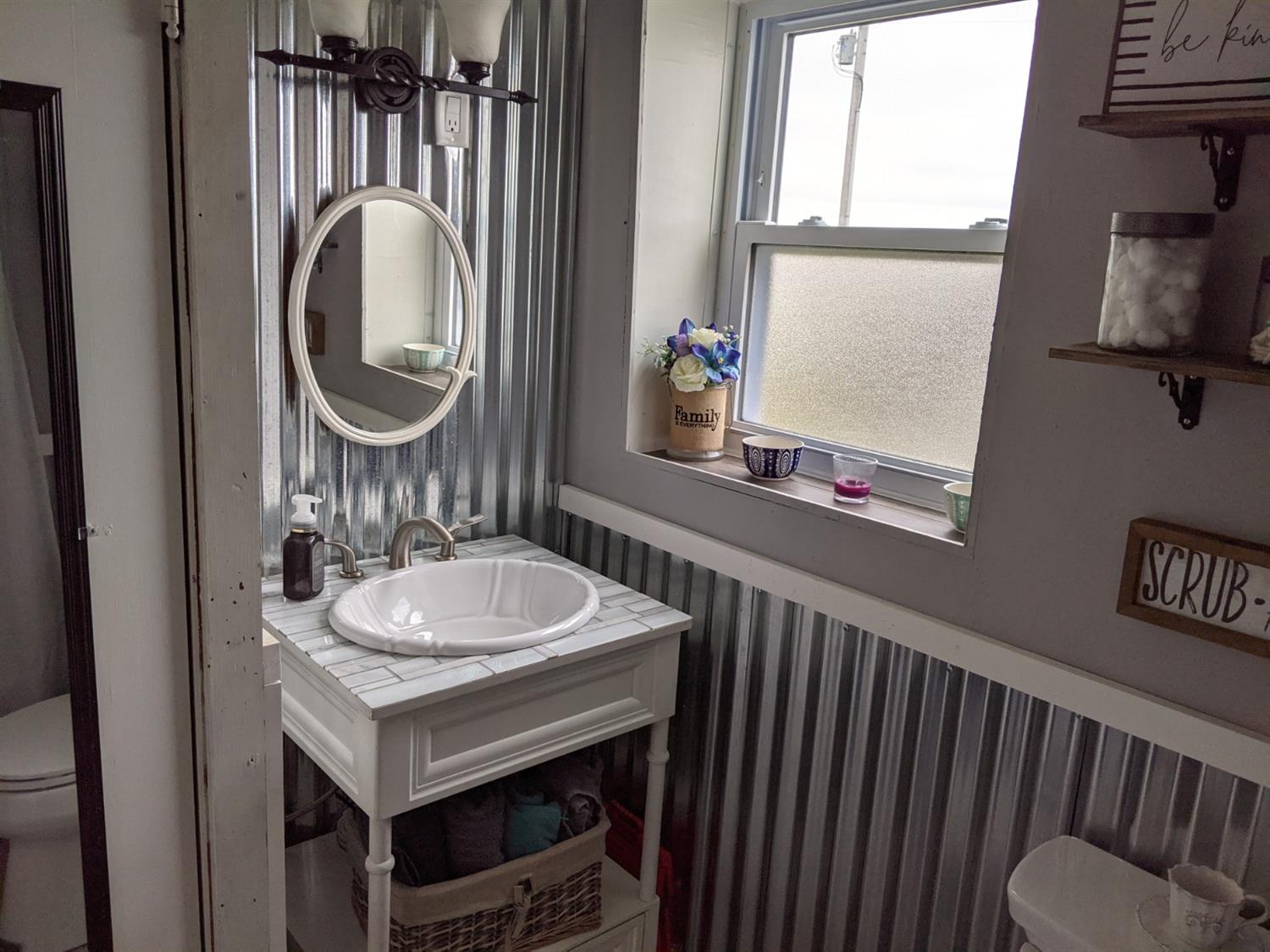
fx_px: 990
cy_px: 476
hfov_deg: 65.3
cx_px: 635
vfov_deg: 51.3
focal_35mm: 27
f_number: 1.8
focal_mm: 4.44
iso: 57
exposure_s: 1/126
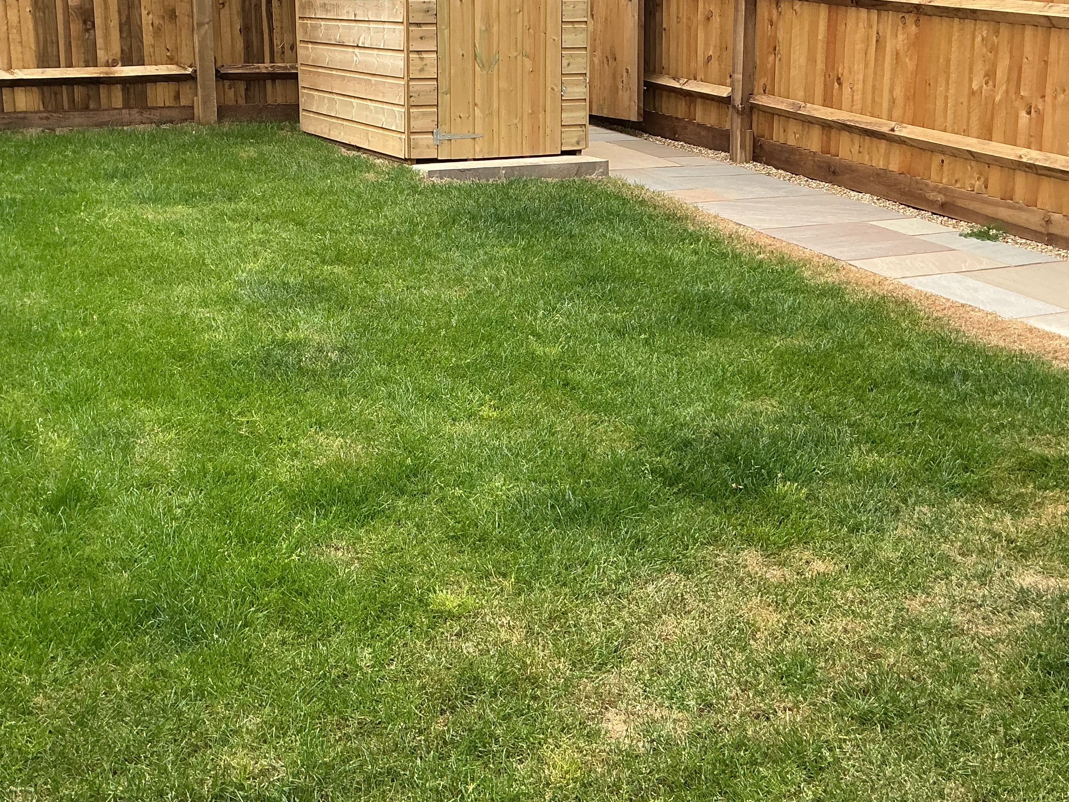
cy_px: 305
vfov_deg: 30.8
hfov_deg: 40.4
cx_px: 510
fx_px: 1451
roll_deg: -0.1
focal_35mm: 47
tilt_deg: -12.3
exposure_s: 1/519
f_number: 1.8
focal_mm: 3
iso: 25
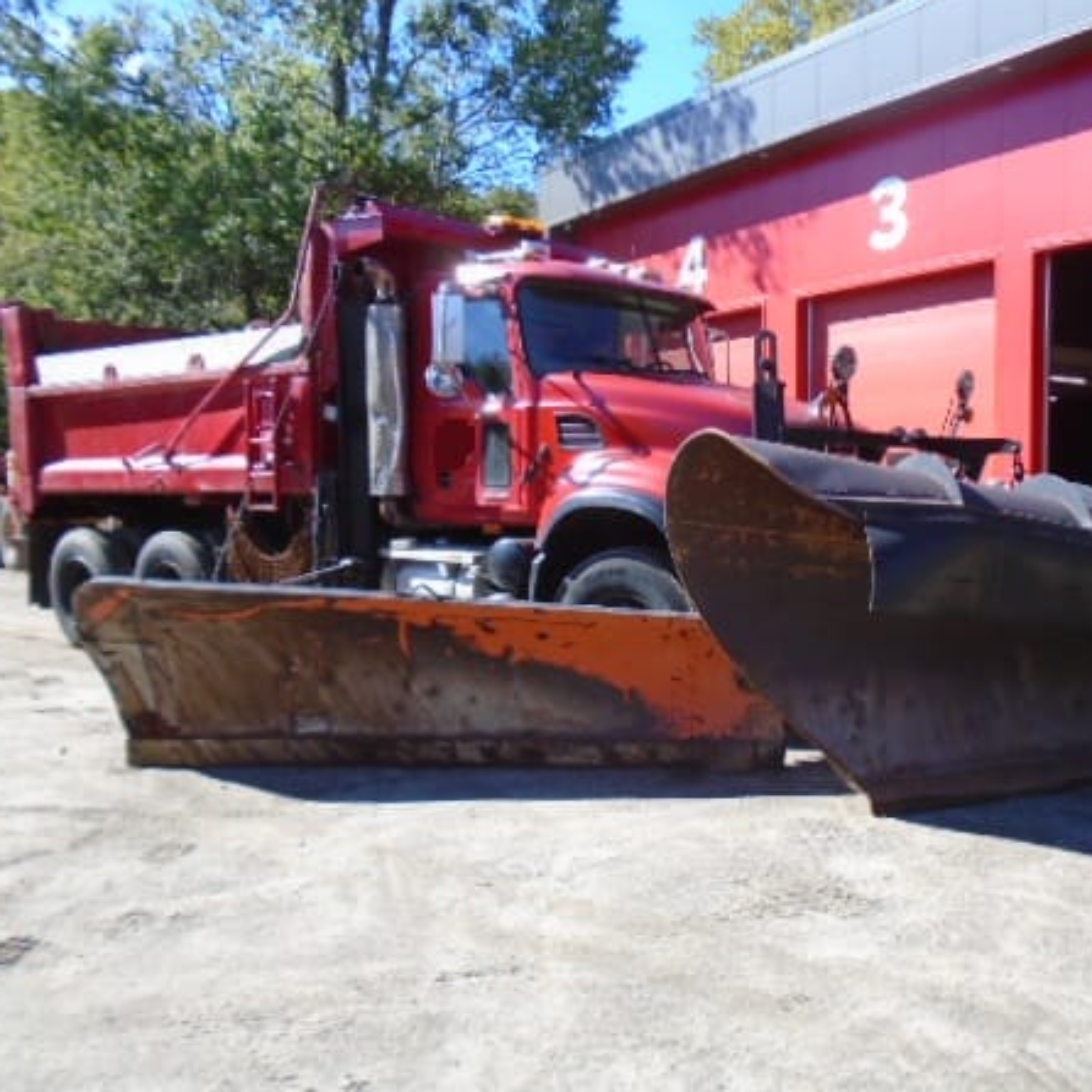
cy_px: 563
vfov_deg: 49.7
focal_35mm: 33
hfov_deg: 48.7
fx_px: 1178
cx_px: 749
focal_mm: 4.6
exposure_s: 1/320
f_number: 3.2
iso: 100
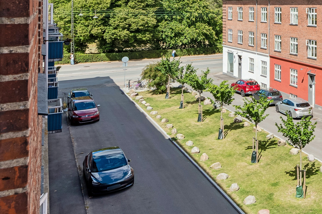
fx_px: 358
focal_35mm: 40
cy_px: 61
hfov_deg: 39.1
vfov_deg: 32.9
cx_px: 360
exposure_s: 1/125
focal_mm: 16
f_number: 13
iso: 140
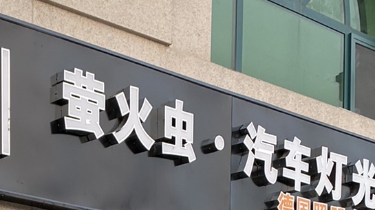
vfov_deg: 9.7
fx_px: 1034
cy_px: 574
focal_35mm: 104
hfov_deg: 19.7
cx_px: -28
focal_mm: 4.25
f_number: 1.8
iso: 40
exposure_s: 1/122
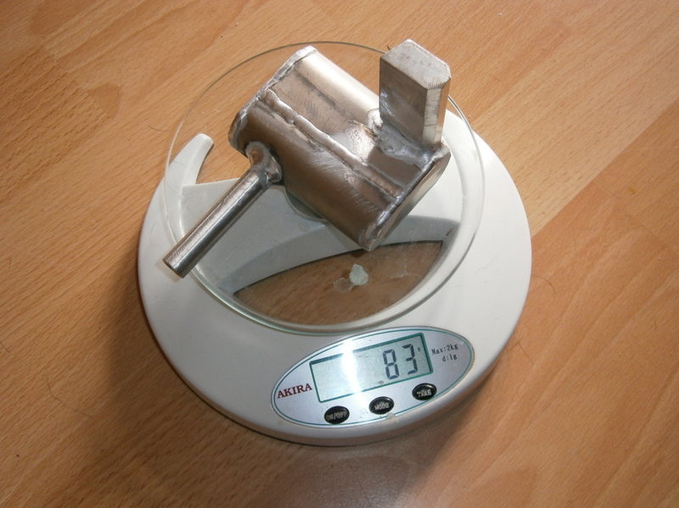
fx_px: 921
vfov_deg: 30.8
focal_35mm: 47
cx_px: 340
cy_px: 254
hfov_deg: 40.5
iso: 125
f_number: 3.4
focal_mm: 8.3
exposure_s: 1/40
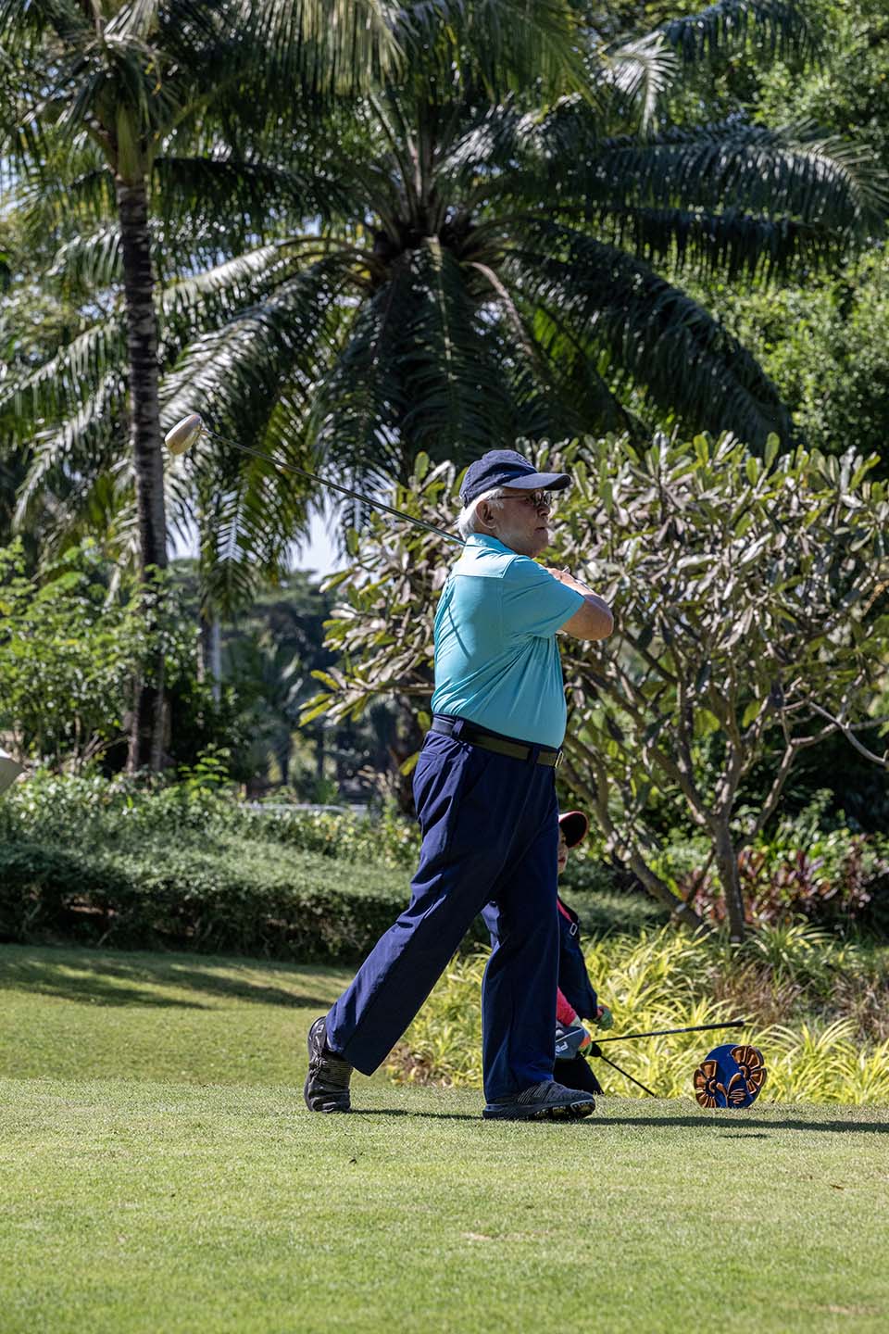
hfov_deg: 11.9
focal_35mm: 115
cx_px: 444
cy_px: 667
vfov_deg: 17.8
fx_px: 4259
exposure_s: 1/2000
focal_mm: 115
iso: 1600
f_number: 7.1
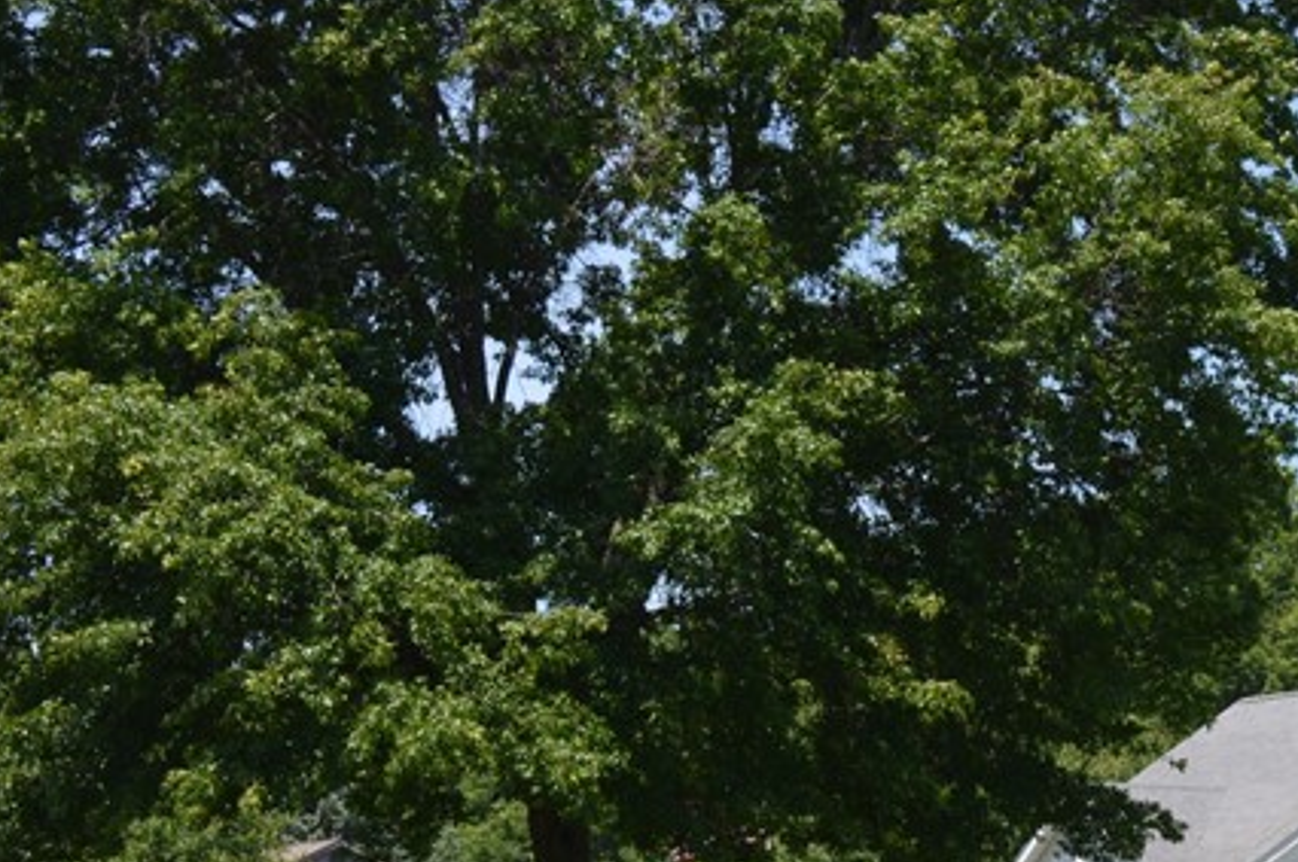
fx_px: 3719
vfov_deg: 13.0
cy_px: 902
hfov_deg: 18.6
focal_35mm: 103
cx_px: 1619
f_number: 7.1
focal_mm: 27
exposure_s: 1/200
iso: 100
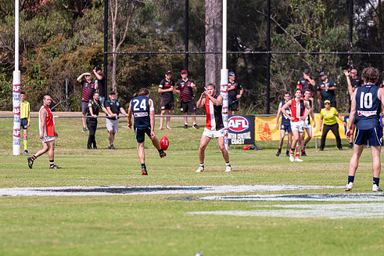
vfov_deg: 3.2
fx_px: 4585
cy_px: 112
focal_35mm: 430
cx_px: 199
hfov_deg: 4.8
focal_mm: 300
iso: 800
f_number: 6.3
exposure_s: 1/3200
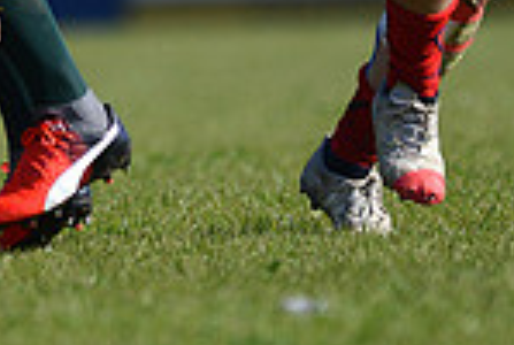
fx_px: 23348
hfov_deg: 1.3
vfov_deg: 0.8
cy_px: -285
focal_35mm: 1632
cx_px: -273
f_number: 4
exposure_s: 1/4000
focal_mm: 420
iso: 400
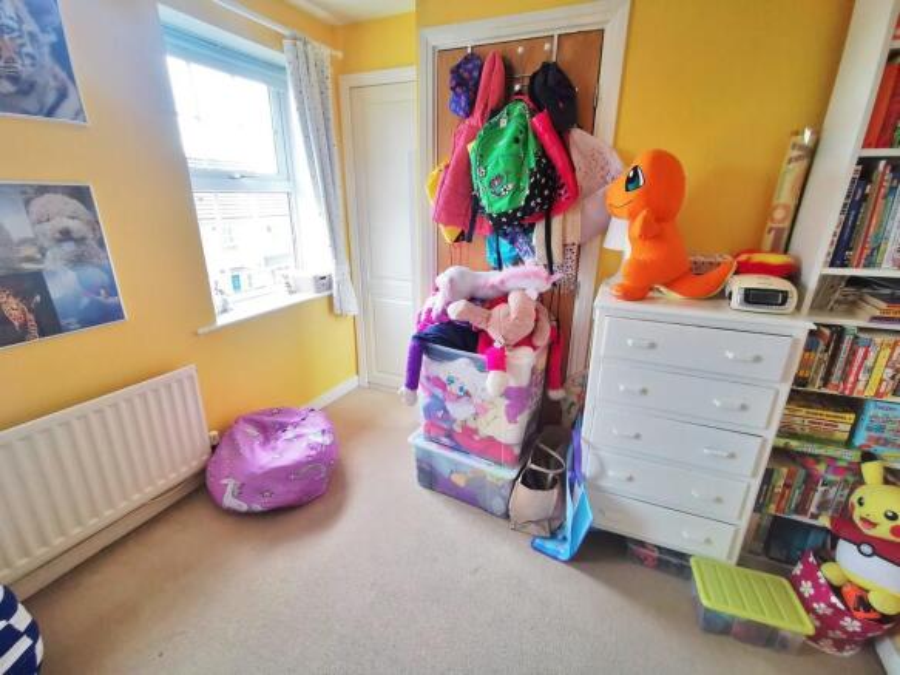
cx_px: 450
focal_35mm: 16
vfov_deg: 78.1
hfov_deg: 94.5
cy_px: 338
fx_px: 416
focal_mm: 2.35
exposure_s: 1/100
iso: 160
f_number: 2.2
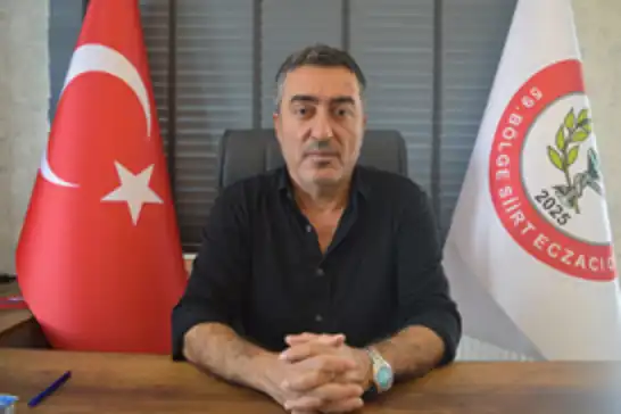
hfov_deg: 57.2
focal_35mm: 33
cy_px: 207
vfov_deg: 40.0
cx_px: 310
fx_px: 569
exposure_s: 1/25
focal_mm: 22
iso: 400
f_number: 3.8
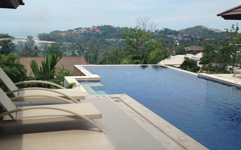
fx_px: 295
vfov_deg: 28.5
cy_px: 65
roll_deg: -2.4
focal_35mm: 45
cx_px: 104
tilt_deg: -3.9
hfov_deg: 44.3
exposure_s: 1/1748
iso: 50
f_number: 2.4
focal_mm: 4.12
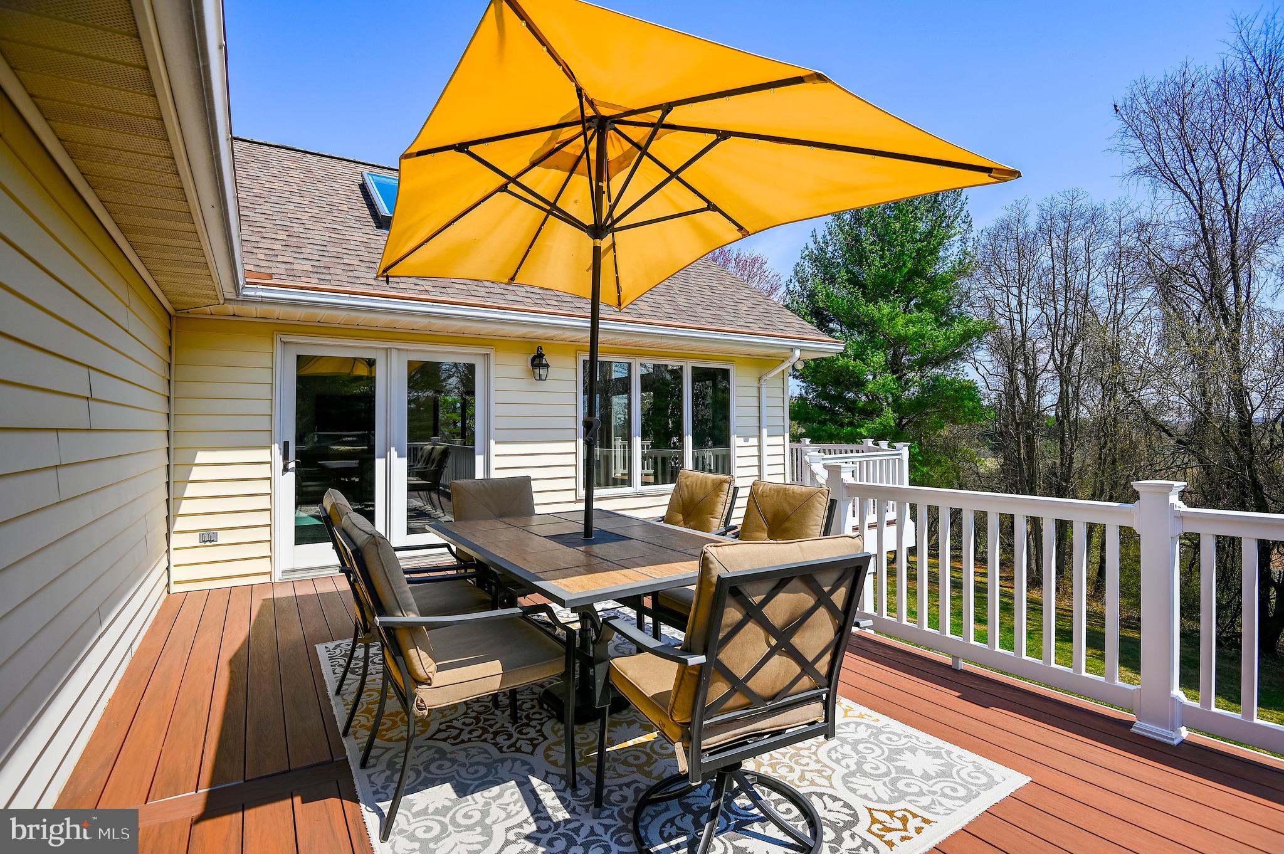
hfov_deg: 96.8
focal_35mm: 16
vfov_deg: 73.7
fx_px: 570
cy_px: 427
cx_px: 642
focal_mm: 16
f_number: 7.1
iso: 100
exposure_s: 1/400
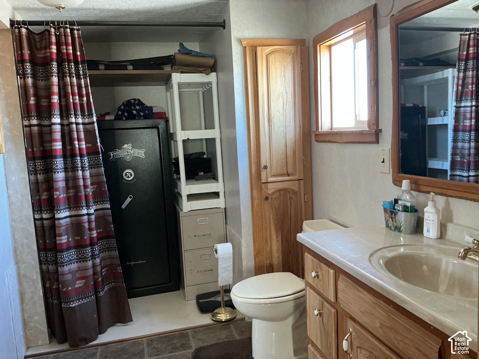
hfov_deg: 61.7
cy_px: 180
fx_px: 401
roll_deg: +2.6
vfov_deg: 48.2
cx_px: 240
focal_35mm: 29
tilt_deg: -6.2
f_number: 1.8
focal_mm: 3
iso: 200
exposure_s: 1/40
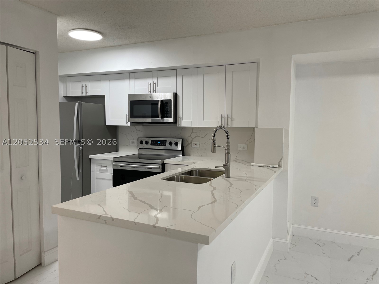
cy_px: 142
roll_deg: -0.8
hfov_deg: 67.3
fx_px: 285
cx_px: 190
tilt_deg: -3.0
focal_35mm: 26
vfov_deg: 53.1
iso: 64
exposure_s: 1/60
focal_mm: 4.2
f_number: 1.6
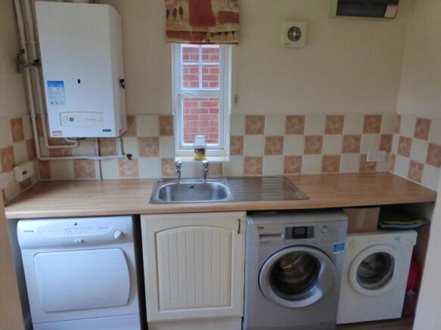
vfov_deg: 56.8
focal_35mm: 24
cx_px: 220
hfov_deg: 71.6
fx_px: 306
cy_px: 165
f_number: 3.3
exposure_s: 1/25
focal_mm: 4.3
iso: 1600
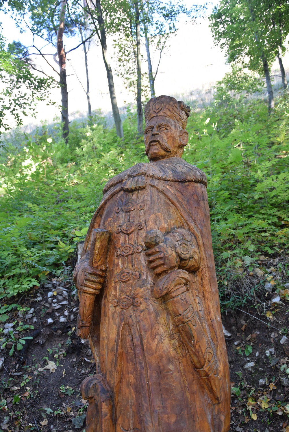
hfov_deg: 36.9
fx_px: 433
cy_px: 216
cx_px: 144
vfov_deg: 53.1
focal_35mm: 36
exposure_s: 1/80
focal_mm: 24
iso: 400
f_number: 4
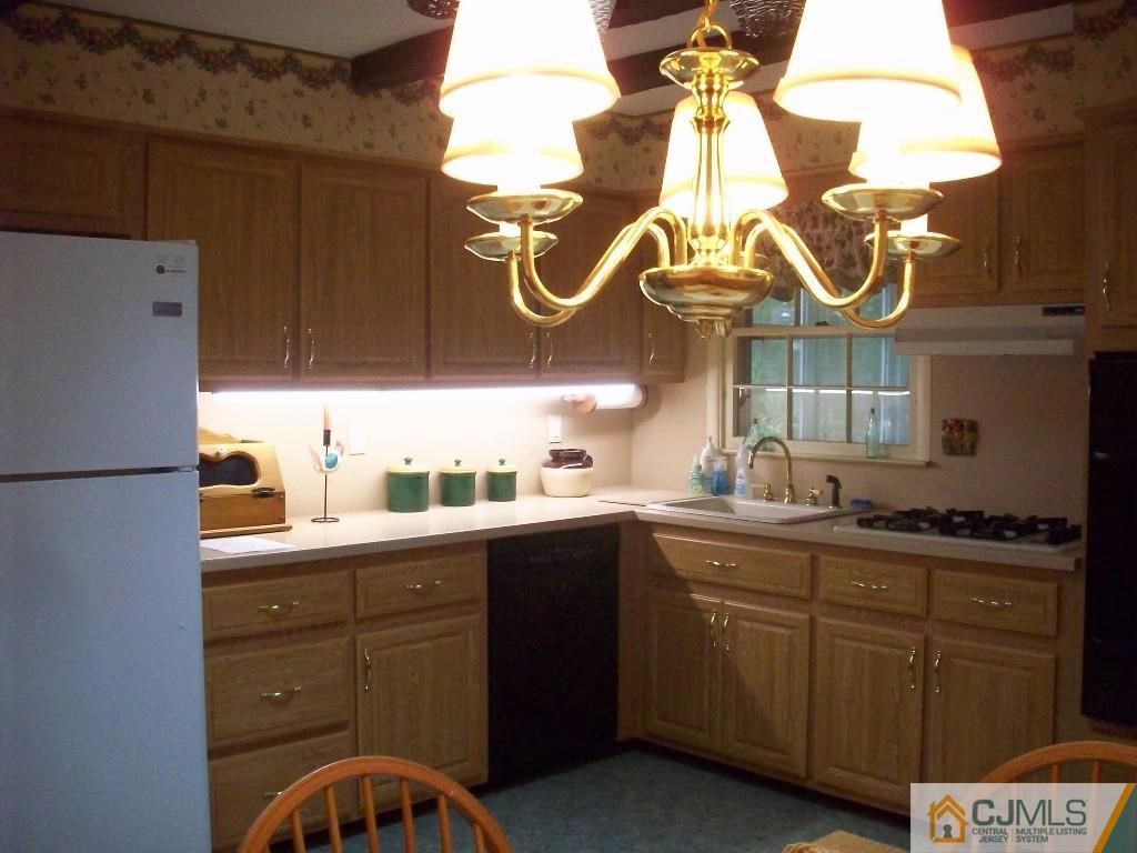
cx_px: 568
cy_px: 426
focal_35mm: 37
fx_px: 1215
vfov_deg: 38.7
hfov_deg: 50.1
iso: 274
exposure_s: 1/64
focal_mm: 6.2
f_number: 2.8
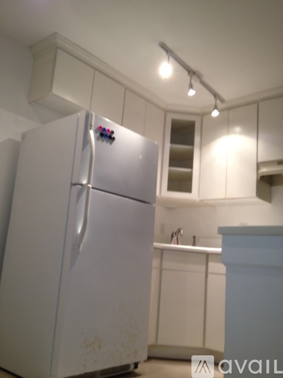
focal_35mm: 35
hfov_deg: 40.7
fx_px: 382
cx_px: 142
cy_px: 189
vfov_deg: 52.6
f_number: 2.4
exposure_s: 1/20
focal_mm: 4.28
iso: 64
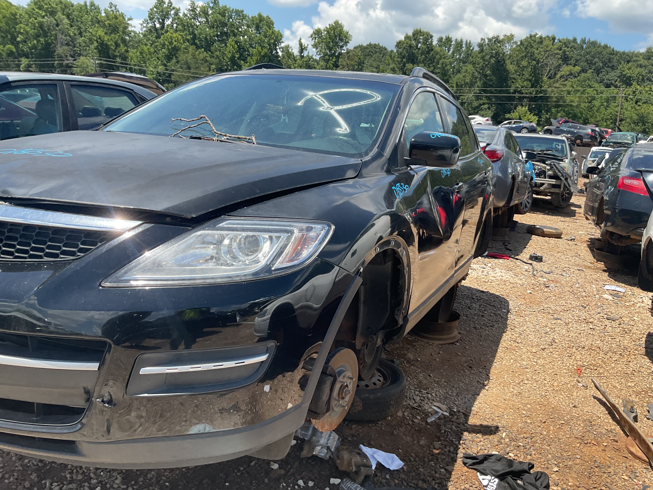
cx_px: 326
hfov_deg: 61.7
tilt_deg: -16.7
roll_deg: -2.1
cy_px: 245
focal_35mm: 29
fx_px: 547
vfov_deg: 48.2
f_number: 1.8
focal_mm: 3
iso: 16
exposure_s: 1/1035
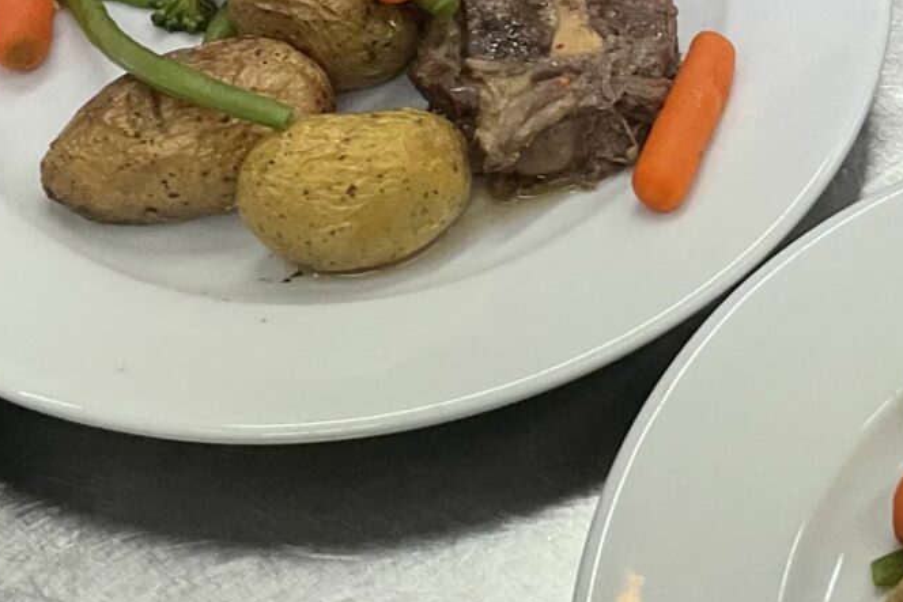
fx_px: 2333
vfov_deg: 14.5
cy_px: -1
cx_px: 787
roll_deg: -3.4
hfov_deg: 21.5
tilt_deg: -44.6
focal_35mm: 93
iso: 50
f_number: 1.8
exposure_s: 1/100
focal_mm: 3
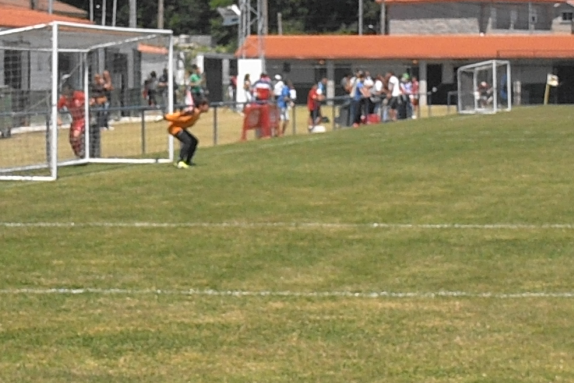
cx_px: 286
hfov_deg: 14.1
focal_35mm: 146
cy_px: 114
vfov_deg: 9.4
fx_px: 2328
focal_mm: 19.64
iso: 400
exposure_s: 1/400
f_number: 14
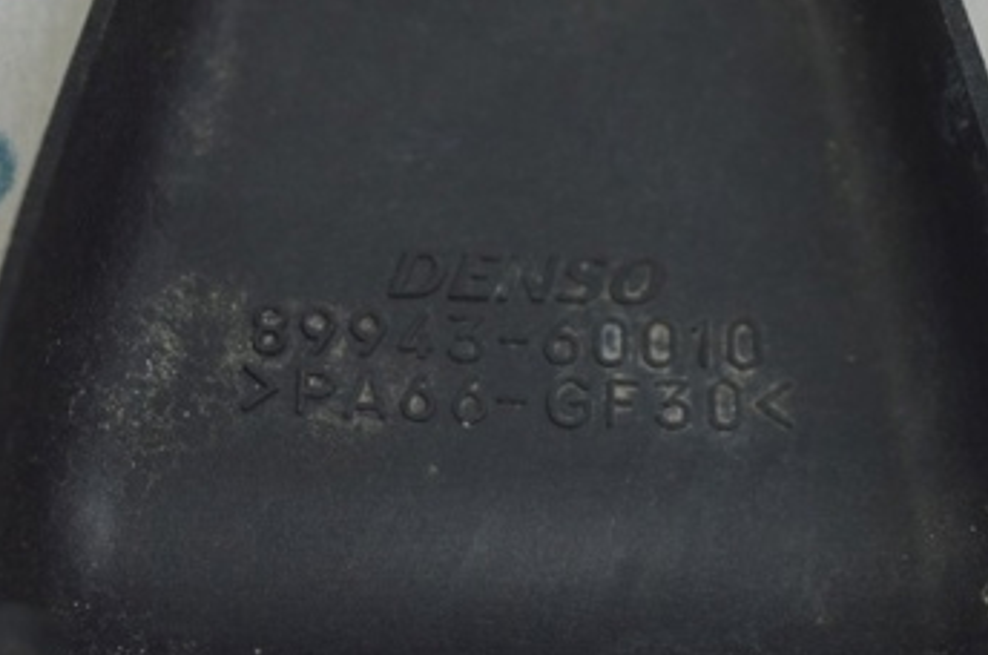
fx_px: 3671
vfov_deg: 10.2
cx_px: 439
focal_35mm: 134
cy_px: 335
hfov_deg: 15.3
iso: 400
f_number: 5.6
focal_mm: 48
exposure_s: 1/40
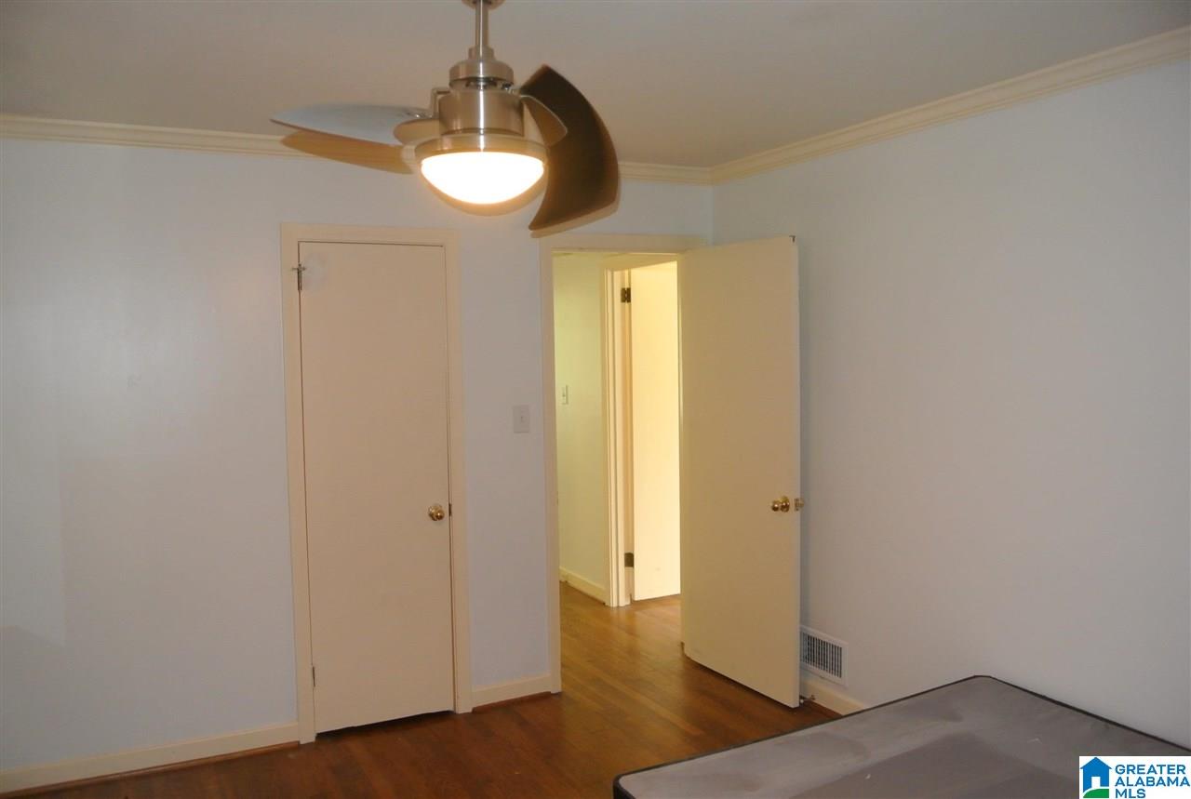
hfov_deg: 67.3
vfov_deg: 48.1
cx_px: 596
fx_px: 895
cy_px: 400
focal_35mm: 27
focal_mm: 10
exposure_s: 1/60
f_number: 3.5
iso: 800
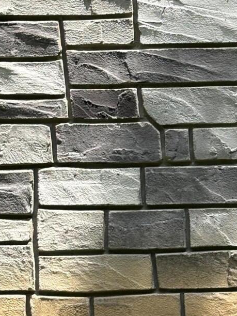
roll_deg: +1.4
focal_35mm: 170
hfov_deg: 8.5
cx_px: 372
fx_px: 1552
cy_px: 94
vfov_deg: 11.6
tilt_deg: -2.0
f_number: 1.6
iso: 40
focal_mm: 5.96
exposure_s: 1/861
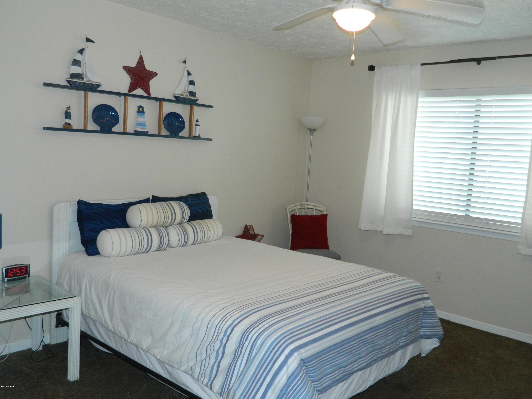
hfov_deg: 58.4
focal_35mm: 31
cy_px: 200
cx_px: 266
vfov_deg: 45.4
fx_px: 476
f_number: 3.2
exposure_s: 1/30
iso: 200
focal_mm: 5.6
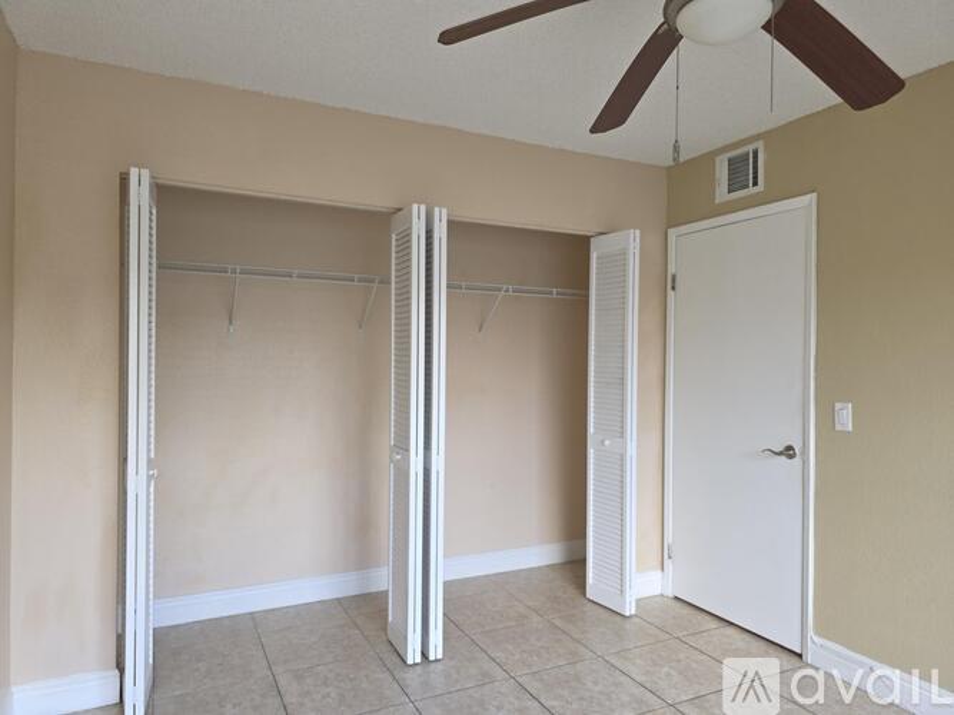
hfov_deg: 73.9
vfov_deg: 58.9
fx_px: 634
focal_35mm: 23
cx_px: 477
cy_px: 358
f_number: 1.7
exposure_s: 1/60
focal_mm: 6.3
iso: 100
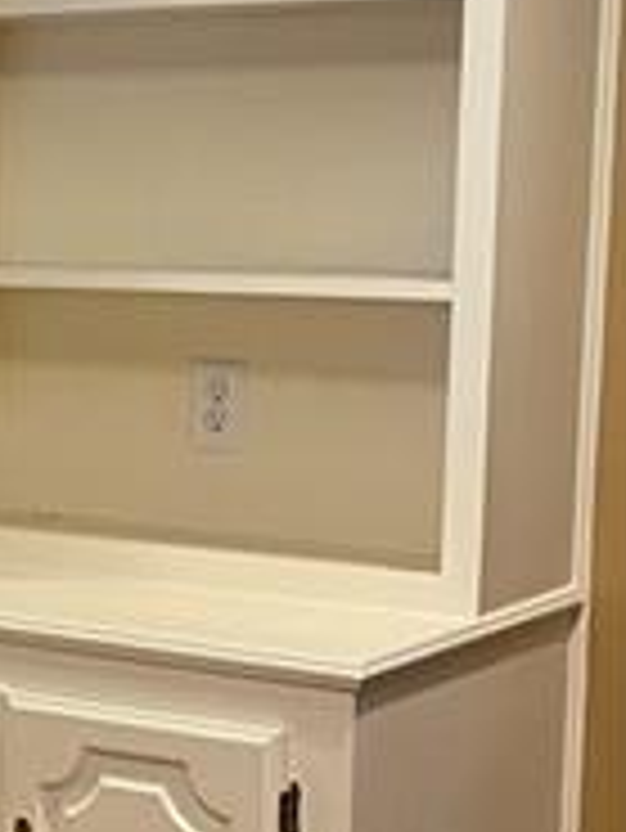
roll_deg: +0.9
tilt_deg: -6.7
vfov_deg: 18.2
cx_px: -658
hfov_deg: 12.1
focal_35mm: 108
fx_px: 2601
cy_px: 432
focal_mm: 5.1
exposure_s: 1/60
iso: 200
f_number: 1.6
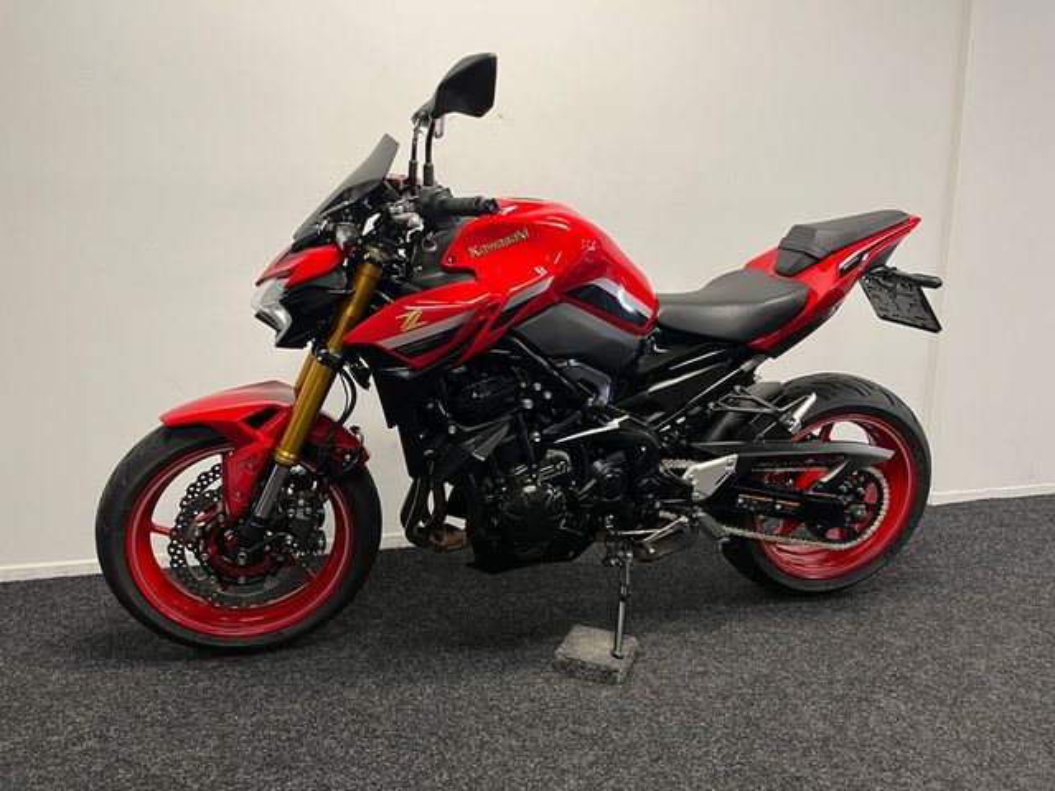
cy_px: 396
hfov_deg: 67.3
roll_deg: +0.1
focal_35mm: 26
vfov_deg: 53.1
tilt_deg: -9.3
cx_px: 528
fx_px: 792
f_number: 1.6
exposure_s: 1/50
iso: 100
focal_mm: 5.1
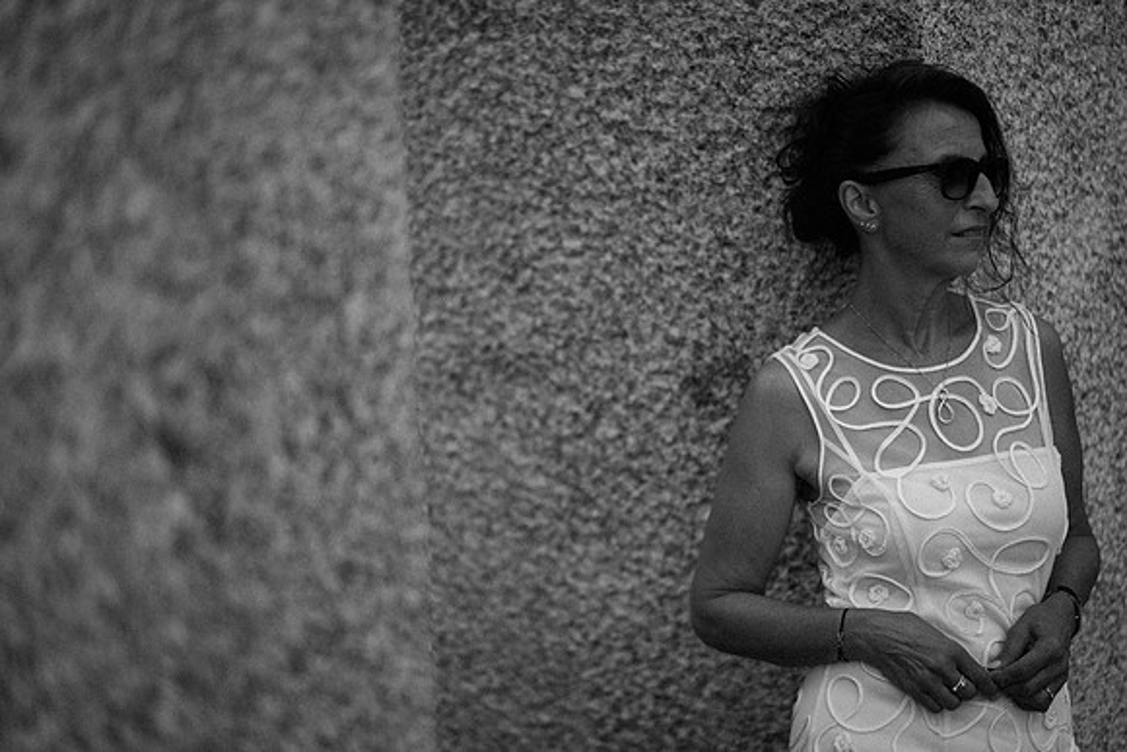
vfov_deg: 24.6
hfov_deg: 36.2
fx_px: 1722
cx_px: 564
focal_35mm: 55
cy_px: 376
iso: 100
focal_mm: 55
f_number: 1.8
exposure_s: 1/3200
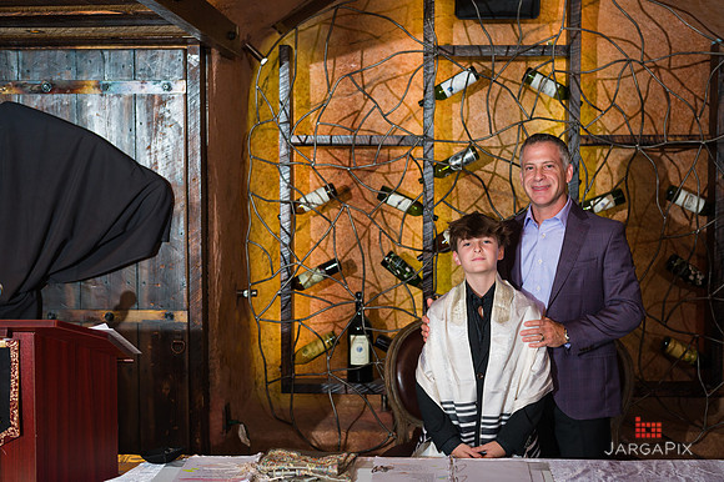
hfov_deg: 37.5
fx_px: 1065
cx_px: 363
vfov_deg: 25.5
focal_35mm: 53
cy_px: 241
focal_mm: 52
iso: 1000
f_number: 5
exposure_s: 1/200
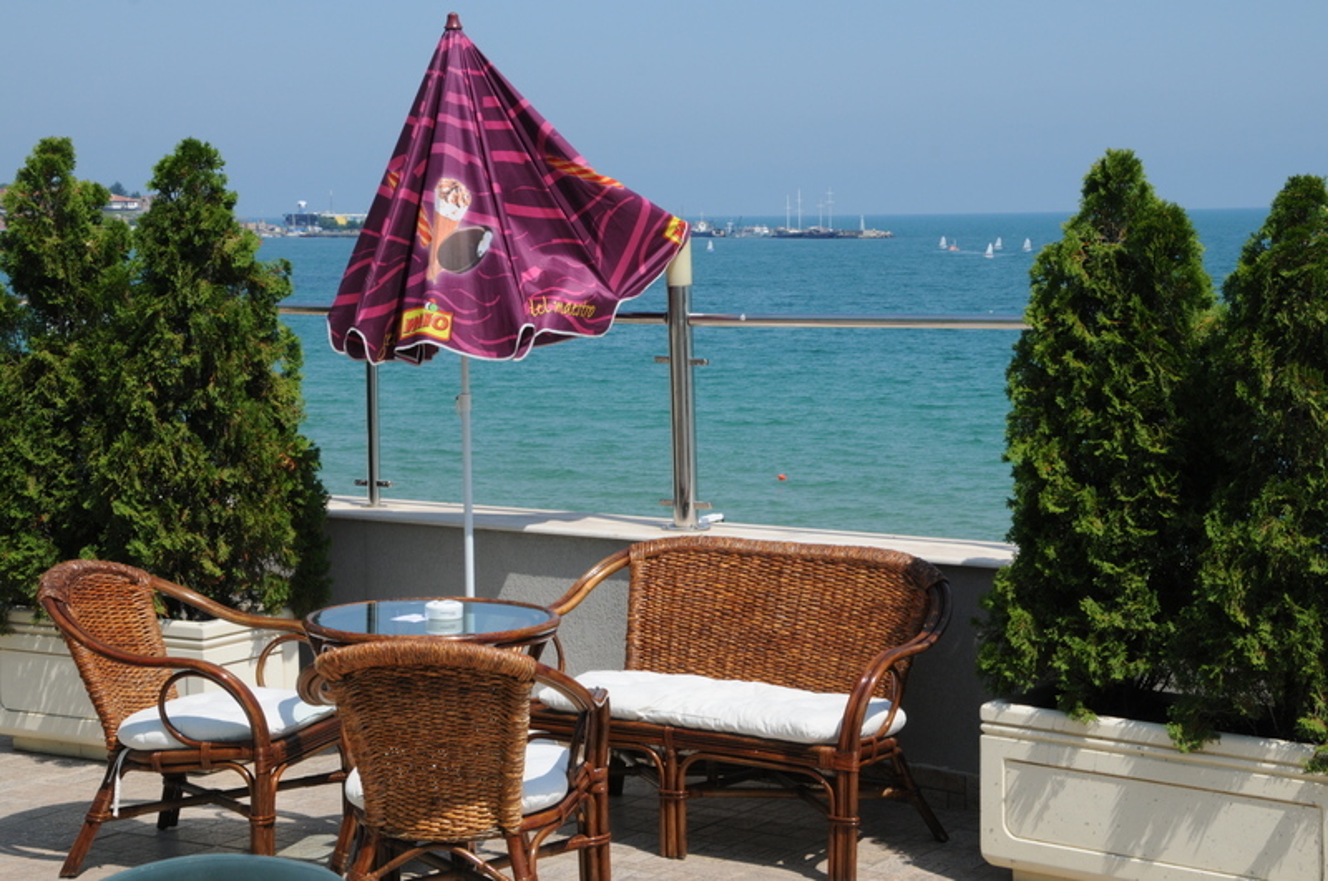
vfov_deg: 18.9
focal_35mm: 72
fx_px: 2652
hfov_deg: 28.1
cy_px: 440
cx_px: 664
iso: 400
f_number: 11
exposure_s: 1/500
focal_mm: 48
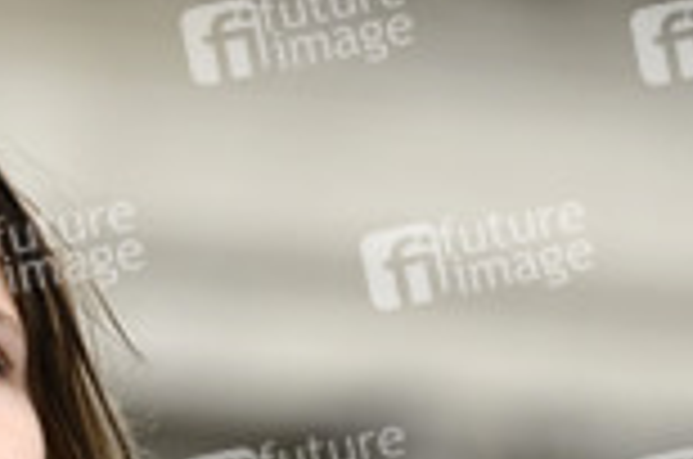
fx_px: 16924
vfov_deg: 1.6
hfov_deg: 2.3
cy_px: 594
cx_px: -92
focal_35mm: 881
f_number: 6.3
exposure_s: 1/640
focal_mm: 300
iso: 1600
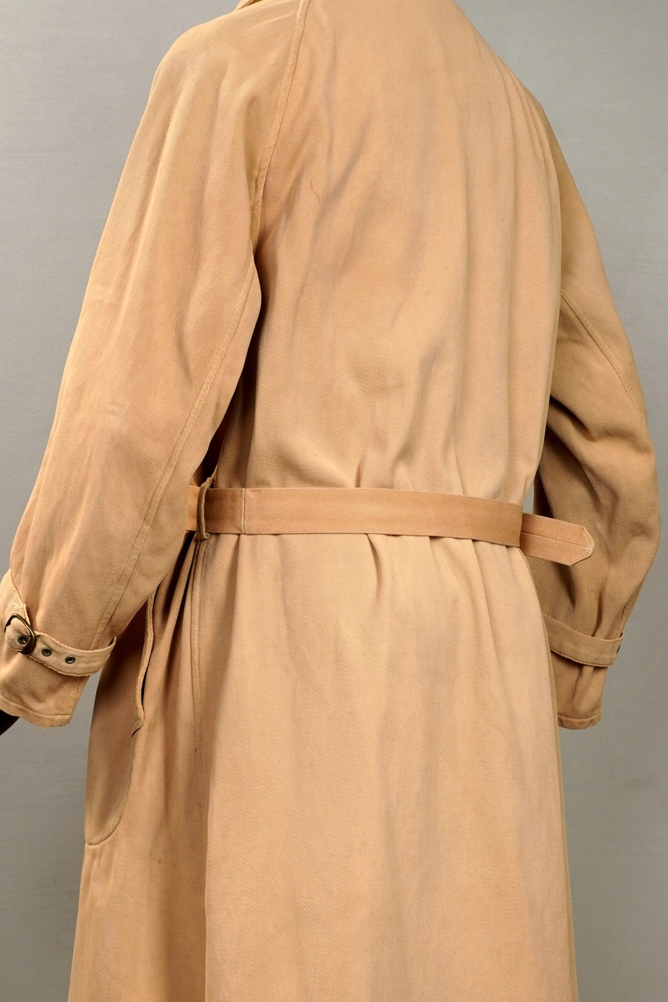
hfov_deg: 16.9
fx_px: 2254
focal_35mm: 81
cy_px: 674
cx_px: 318
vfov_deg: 24.9
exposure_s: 1/25
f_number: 7.1
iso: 250
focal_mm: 32
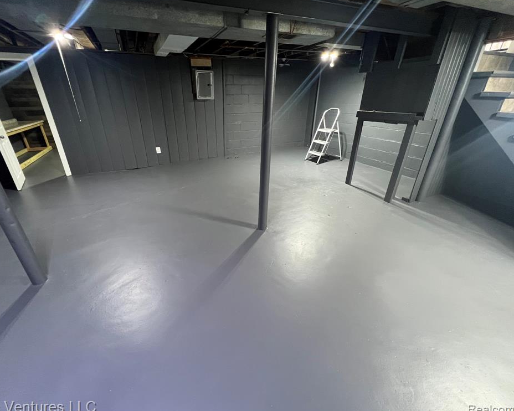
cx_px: 240
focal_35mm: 14
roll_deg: +1.0
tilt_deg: -25.8
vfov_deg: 88.0
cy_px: 205
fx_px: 213
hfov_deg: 100.6
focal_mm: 1.57
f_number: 1.8
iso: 400
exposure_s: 1/60
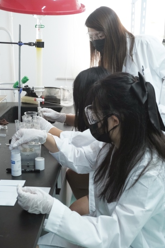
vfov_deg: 39.6
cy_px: 135
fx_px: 344
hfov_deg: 27.0
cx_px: 87
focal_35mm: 50
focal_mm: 29.6
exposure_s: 1/160
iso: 1600
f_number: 5
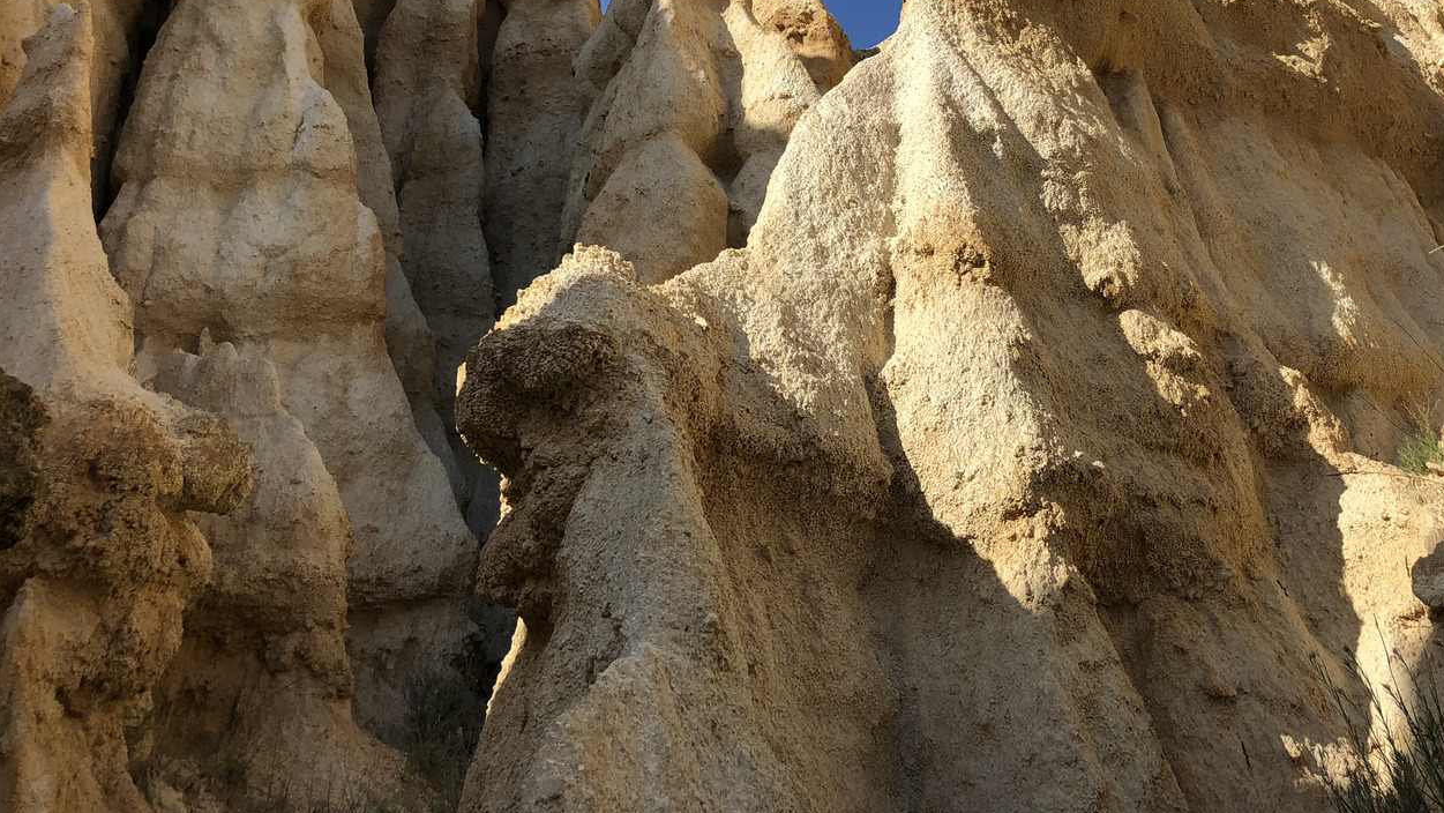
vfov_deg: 29.5
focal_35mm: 39
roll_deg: +3.0
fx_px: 1493
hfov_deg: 51.6
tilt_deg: +29.0
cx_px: 755
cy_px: 124
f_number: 1.8
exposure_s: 1/1453
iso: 20
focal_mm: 4
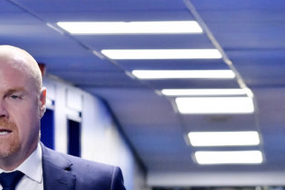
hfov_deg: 9.1
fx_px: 1791
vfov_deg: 6.1
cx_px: 16
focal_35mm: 226
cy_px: 183
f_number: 4.5
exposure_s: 1/250
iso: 2500
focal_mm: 70
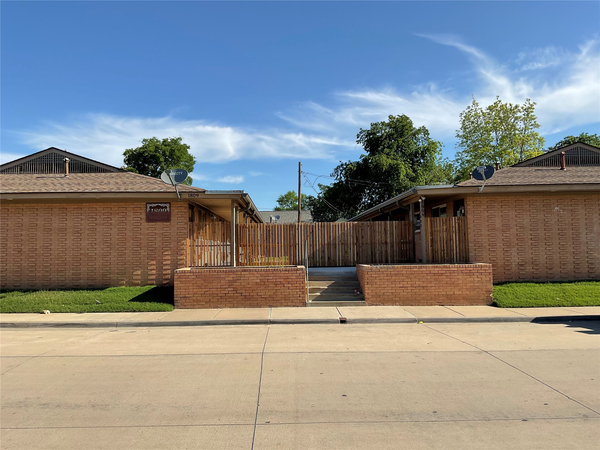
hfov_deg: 61.7
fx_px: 503
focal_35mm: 29
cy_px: 225
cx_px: 300
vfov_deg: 48.2
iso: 16
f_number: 1.8
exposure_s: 1/1912
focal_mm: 3
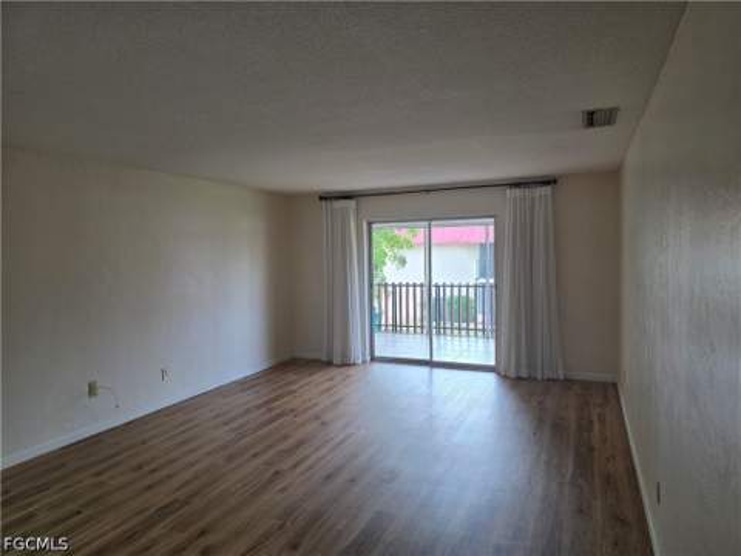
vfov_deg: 58.9
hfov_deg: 73.9
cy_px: 278
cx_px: 370
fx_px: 492
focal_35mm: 23
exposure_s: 1/120
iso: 100
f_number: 1.7
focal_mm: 6.3
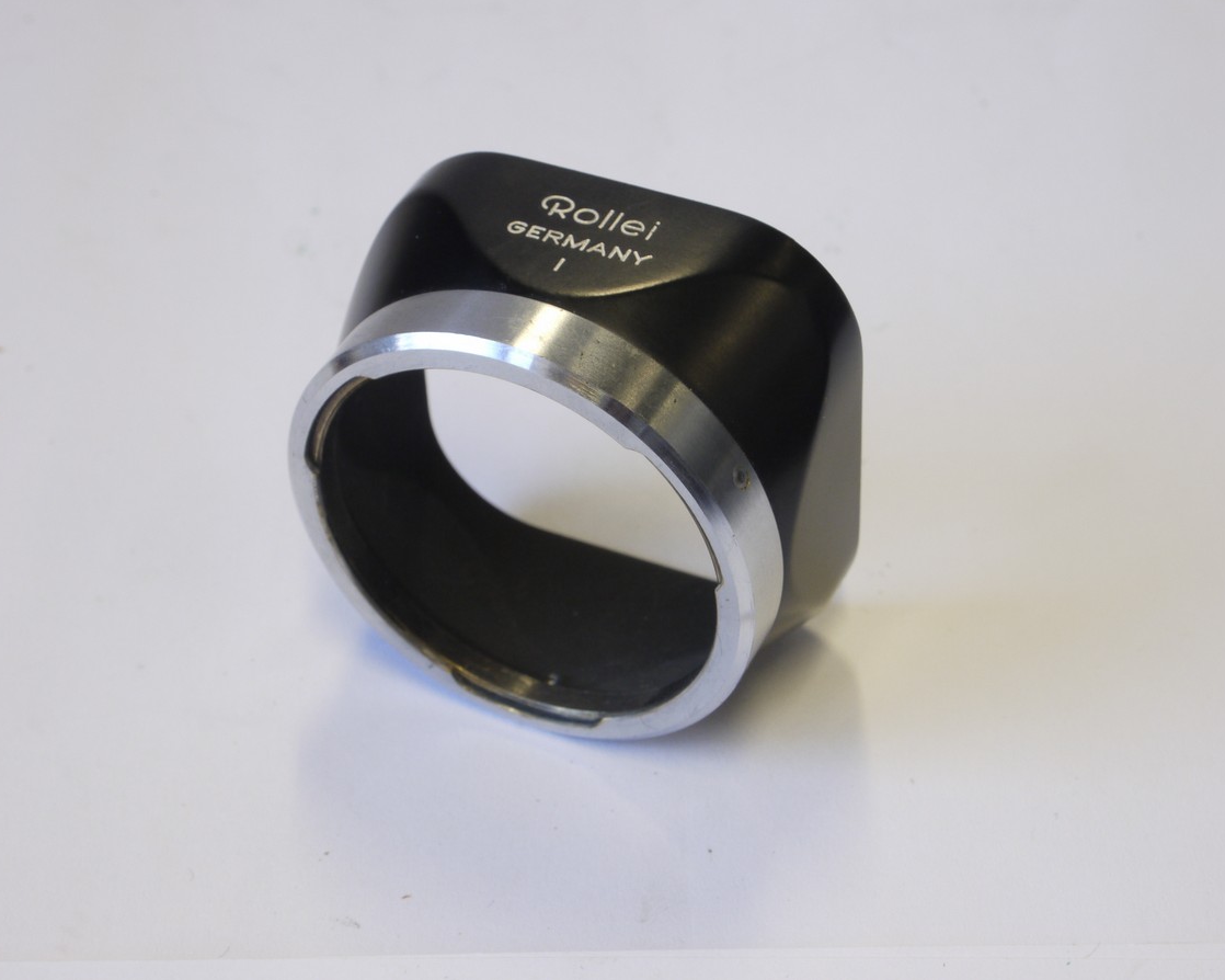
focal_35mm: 88
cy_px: 489
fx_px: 3190
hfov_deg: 21.7
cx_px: 608
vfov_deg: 17.5
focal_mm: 42
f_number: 13
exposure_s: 1/13
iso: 400
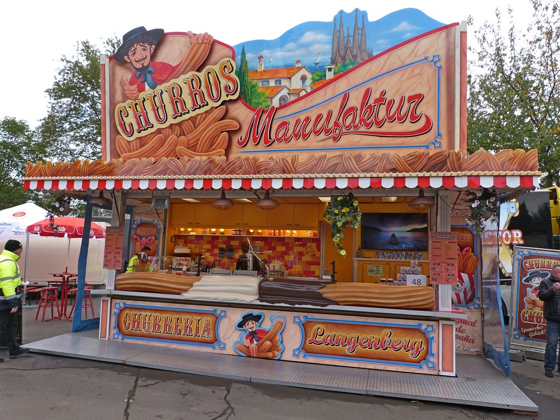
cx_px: 280
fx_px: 404
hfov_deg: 69.4
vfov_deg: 54.9
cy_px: 210
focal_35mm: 25
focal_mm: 4.5
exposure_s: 1/100
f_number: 4
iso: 100
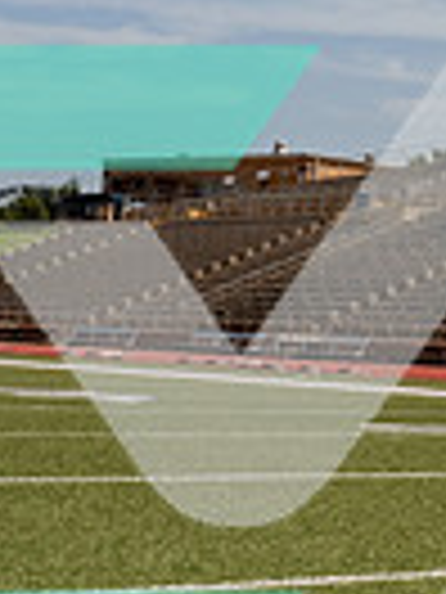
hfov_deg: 11.0
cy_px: 283
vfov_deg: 16.5
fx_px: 2044
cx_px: 976
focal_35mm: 119
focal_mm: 26
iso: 100
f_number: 8
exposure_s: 1/250
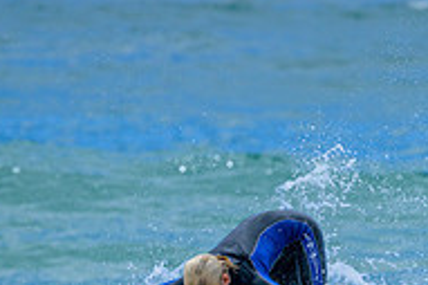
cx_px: 311
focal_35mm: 1248
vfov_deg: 1.1
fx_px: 14824
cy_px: 412
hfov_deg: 1.7
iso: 280
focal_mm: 410
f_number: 7.6
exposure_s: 1/2000
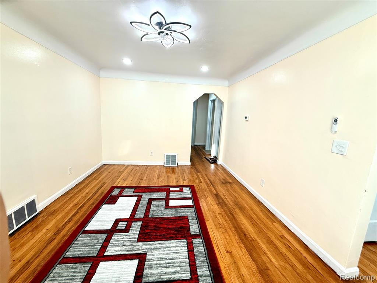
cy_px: 142
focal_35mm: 14
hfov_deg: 102.1
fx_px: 152
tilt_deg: -8.9
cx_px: 188
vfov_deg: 85.7
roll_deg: -3.3
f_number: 2.2
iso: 80
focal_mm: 2.22
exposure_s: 1/120
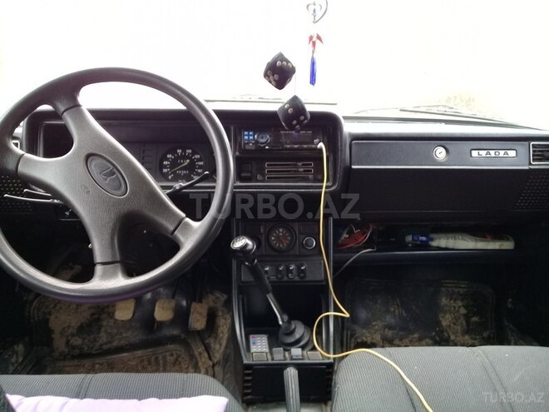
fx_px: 492
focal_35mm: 31
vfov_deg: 45.4
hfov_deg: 58.4
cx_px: 274
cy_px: 206
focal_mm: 3.3
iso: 50
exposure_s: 1/33
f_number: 2.2
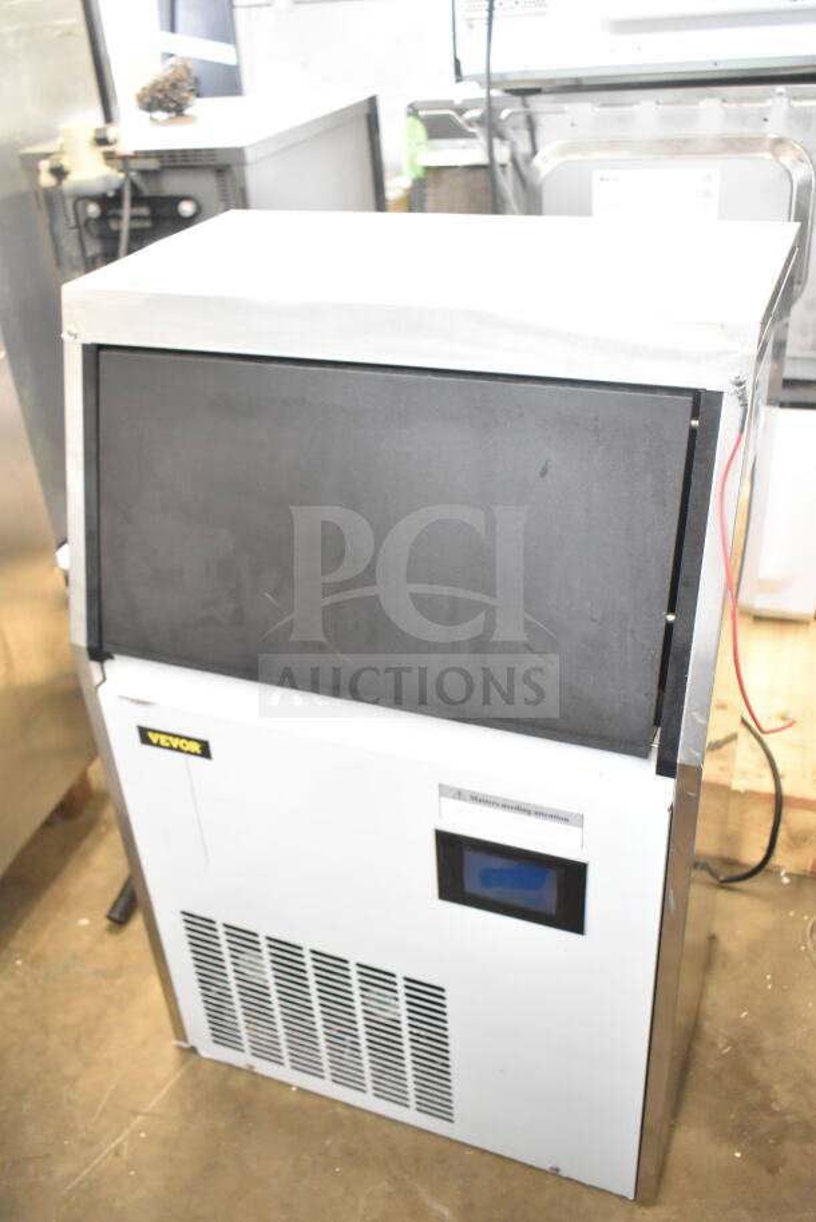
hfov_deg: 40.0
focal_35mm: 33
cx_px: 408
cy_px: 611
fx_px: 1121
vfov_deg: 57.2
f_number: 3.8
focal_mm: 22
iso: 3600
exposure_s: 1/30
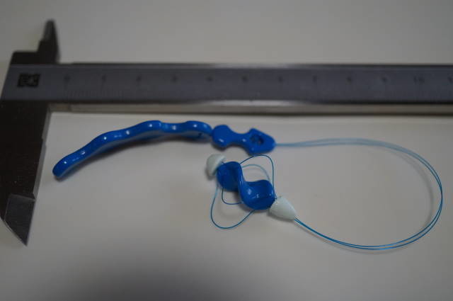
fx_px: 566
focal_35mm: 45
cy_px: 150
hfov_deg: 43.7
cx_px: 226
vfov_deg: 29.8
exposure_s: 1/160
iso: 1250
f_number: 4
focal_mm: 30
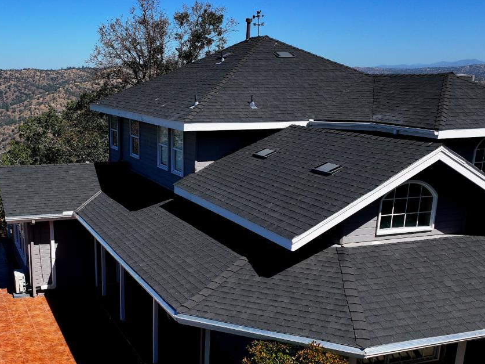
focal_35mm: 43
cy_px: 268
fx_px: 602
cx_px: 149
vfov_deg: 33.0
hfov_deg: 43.1
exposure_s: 1/200
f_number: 2.8
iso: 100
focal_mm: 12.29
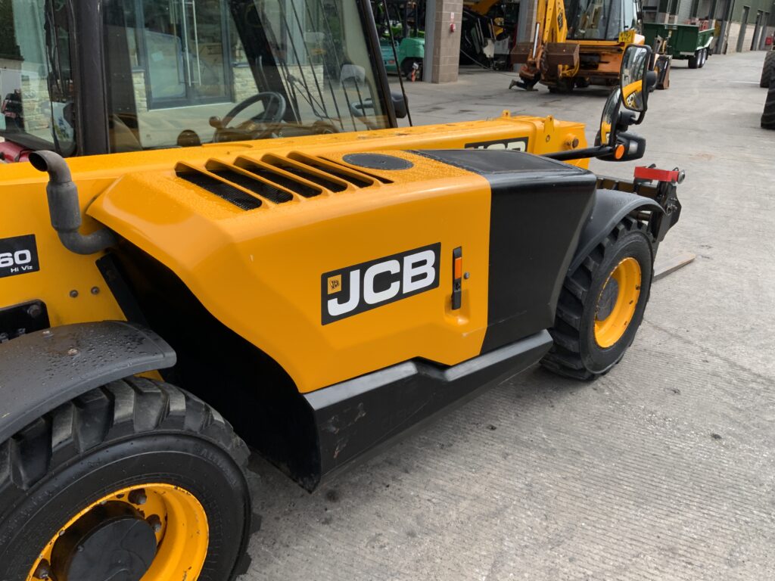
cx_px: 388
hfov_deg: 61.7
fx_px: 649
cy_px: 290
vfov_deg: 48.2
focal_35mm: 29
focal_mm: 3
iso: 16
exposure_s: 1/816
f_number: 1.8
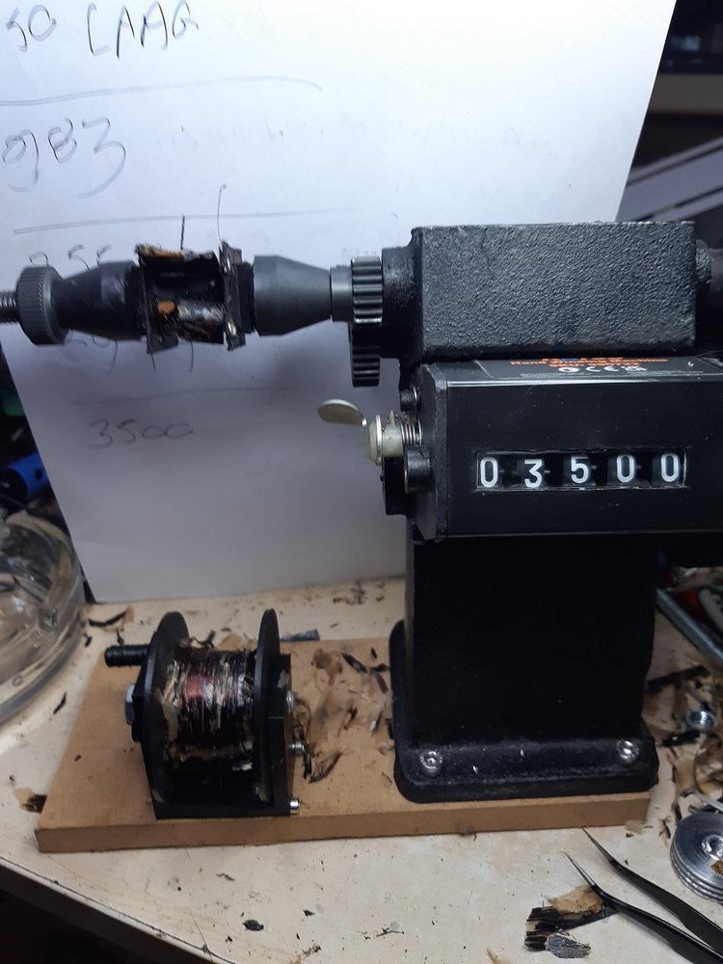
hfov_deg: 53.1
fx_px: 724
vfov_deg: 67.3
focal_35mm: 26
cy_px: 482
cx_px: 362
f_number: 1.7
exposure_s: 1/50
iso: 50
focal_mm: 3.92
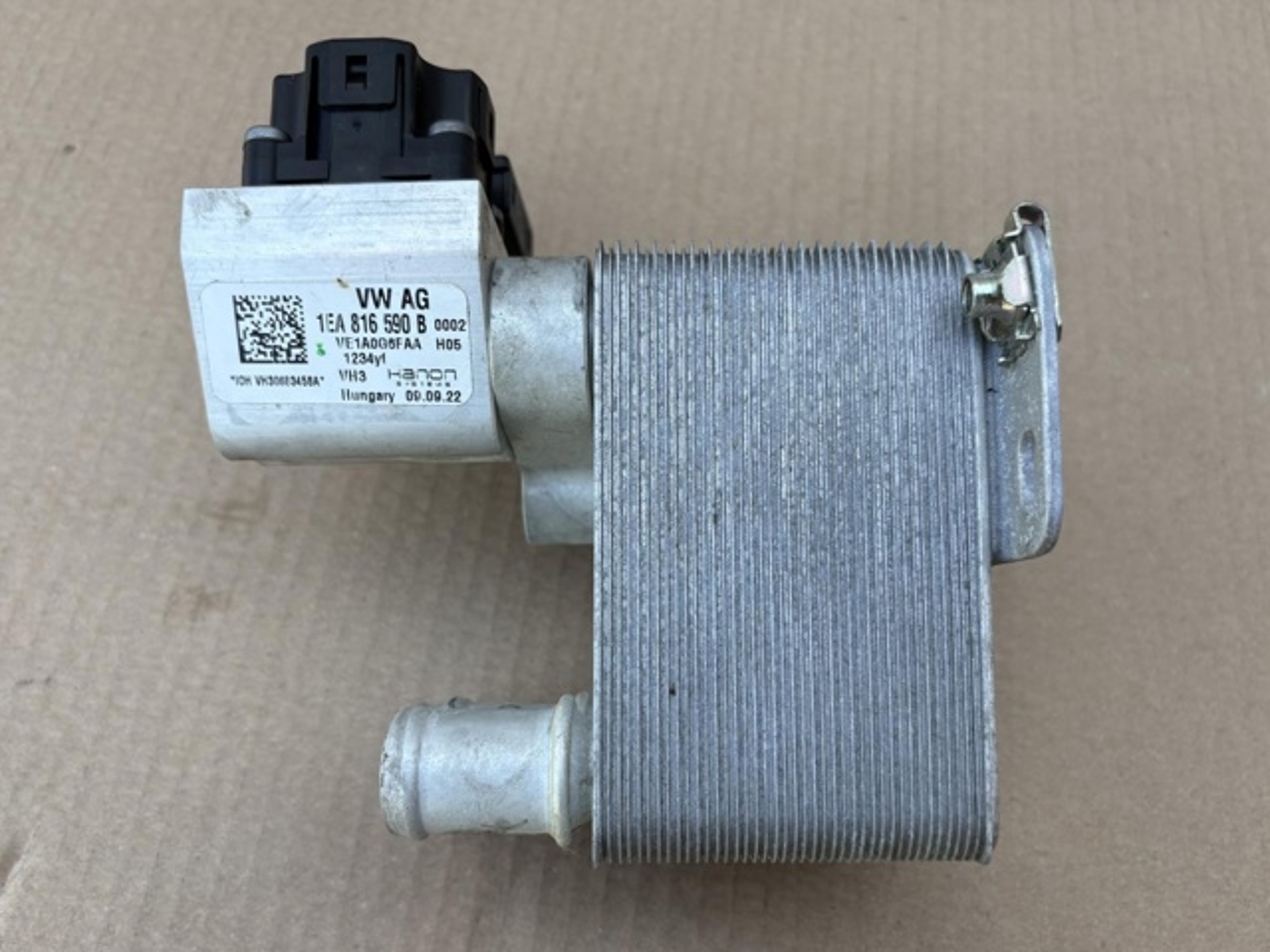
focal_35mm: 26
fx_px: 954
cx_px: 635
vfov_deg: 53.1
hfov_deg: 67.3
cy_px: 476
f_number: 1.6
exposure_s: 1/399
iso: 50
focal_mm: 5.96
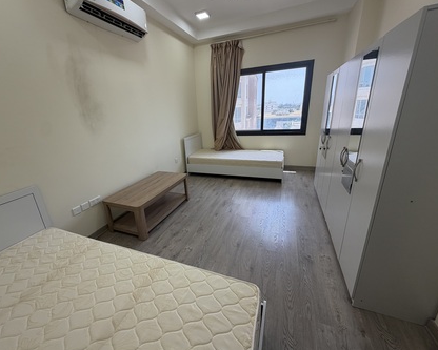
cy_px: 174
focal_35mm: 15
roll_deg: +3.5
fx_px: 194
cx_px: 204
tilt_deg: -18.3
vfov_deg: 84.1
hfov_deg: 96.6
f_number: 2.2
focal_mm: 2.22
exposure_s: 1/121
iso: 100
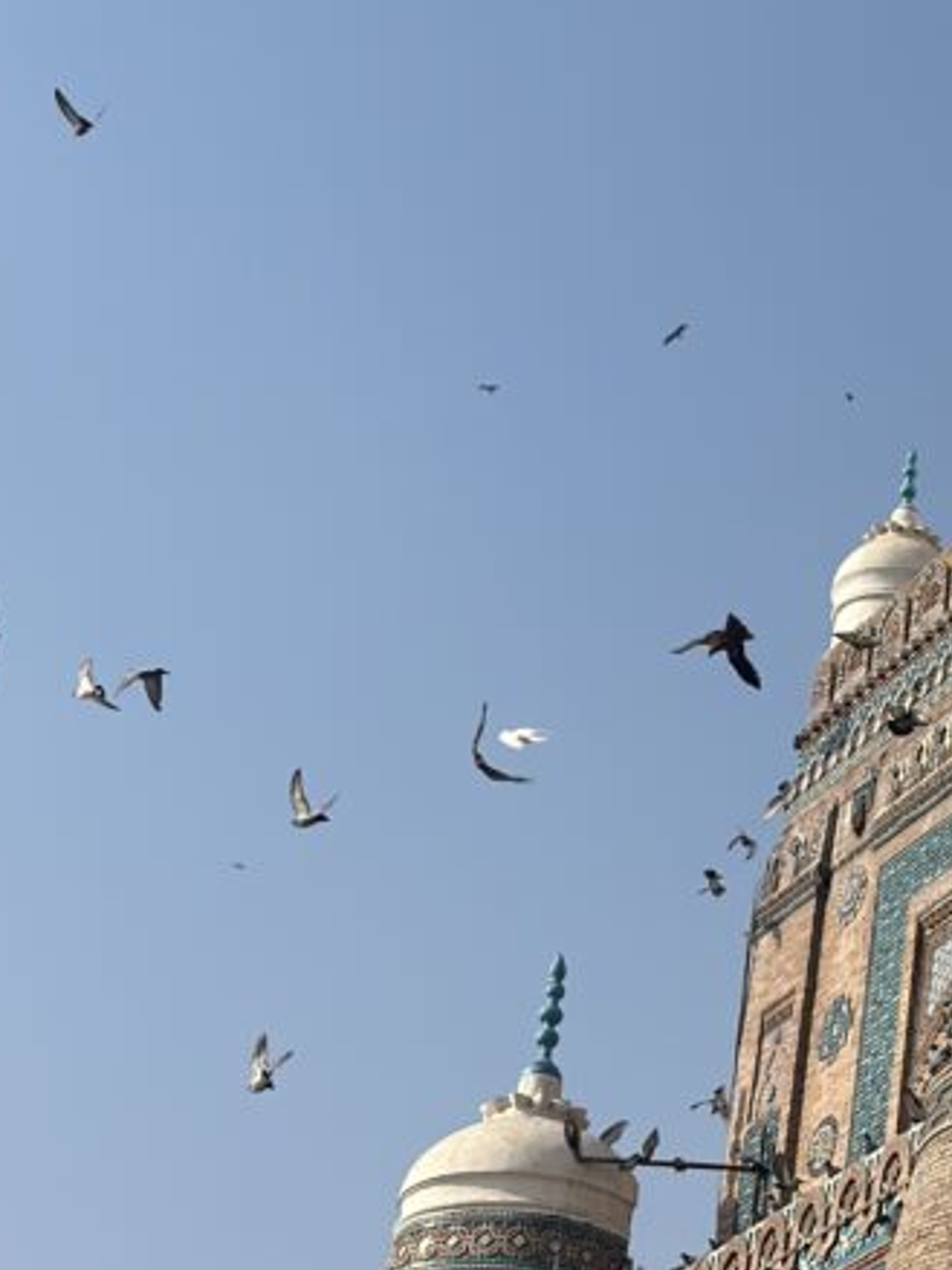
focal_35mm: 112
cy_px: 396
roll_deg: -4.9
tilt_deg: +32.6
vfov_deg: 17.5
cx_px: 1074
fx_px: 4109
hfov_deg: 12.9
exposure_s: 1/7634
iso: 100
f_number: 1.78
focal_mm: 6.86
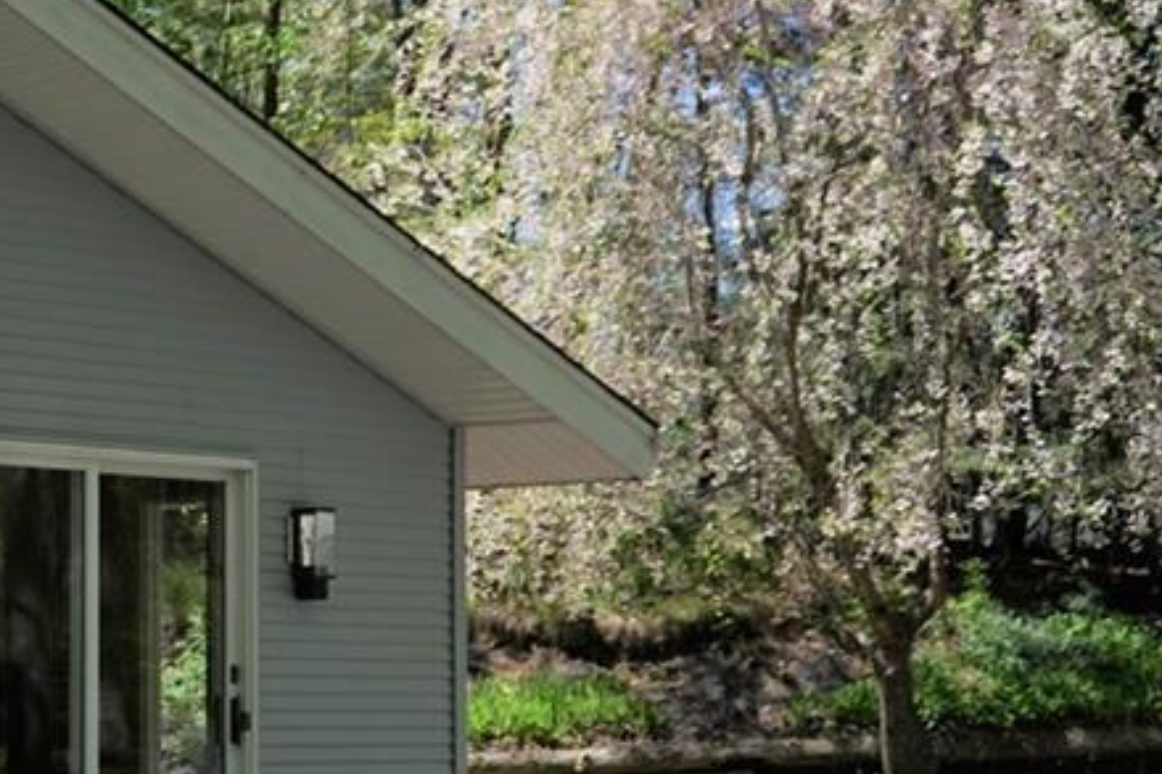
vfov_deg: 14.7
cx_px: -140
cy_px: 526
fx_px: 3001
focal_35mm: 93
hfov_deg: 20.8
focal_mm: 40
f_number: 4
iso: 100
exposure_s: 1/800
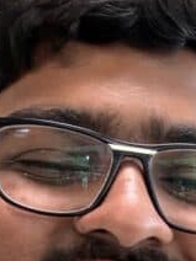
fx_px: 853
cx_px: 263
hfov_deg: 12.6
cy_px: 352
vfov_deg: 16.4
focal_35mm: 113
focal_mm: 2.69
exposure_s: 1/60
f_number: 1.9
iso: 125
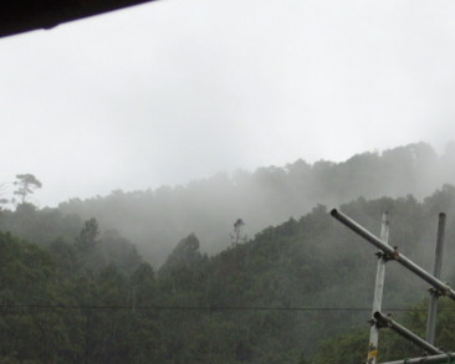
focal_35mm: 211
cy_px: 281
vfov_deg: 7.3
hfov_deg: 9.1
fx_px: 2842
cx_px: 339
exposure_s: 1/200
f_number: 4.7
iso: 80
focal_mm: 15.3
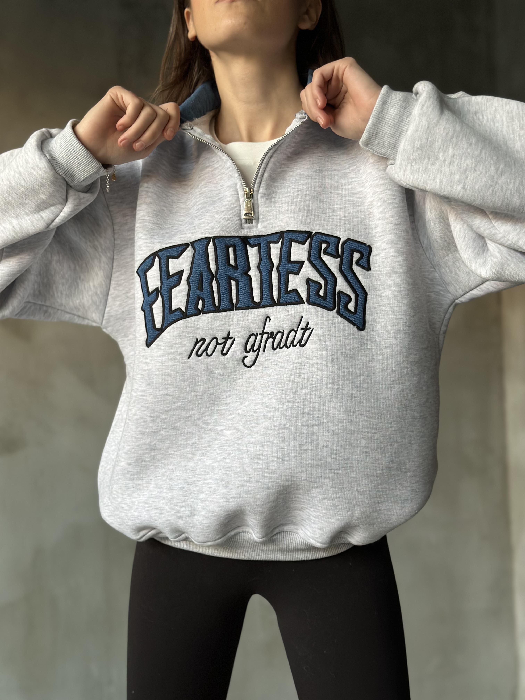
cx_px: 262
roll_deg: -0.4
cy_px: 350
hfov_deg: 30.3
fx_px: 971
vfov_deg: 39.7
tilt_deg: +1.7
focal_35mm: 48
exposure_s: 1/60
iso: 200
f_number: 1.78
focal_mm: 6.86
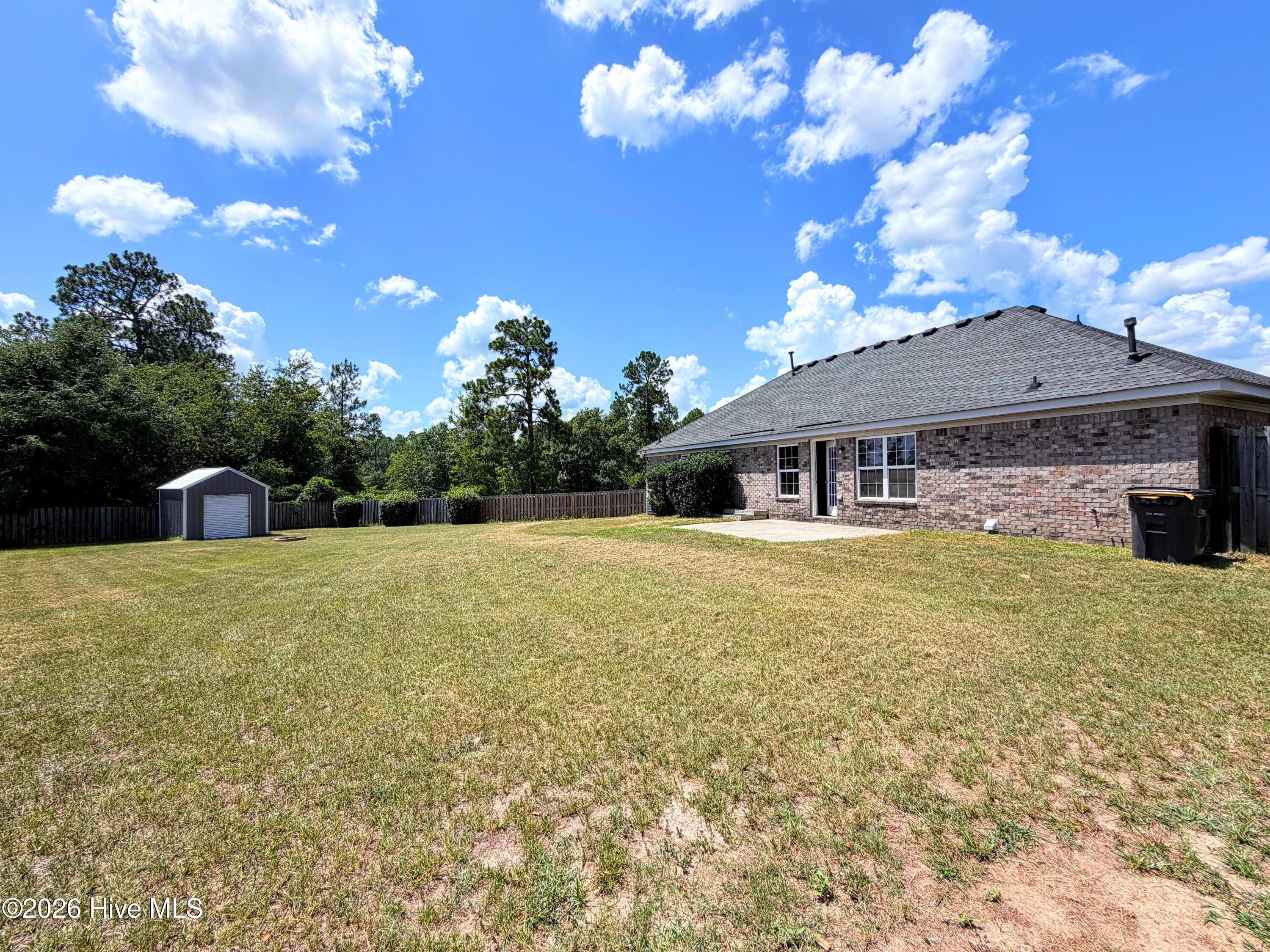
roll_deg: +0.9
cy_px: 476
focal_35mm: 14
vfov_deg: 85.7
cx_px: 635
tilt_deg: -0.2
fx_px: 514
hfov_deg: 102.1
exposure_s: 1/928
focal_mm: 2.22
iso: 20
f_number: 2.2
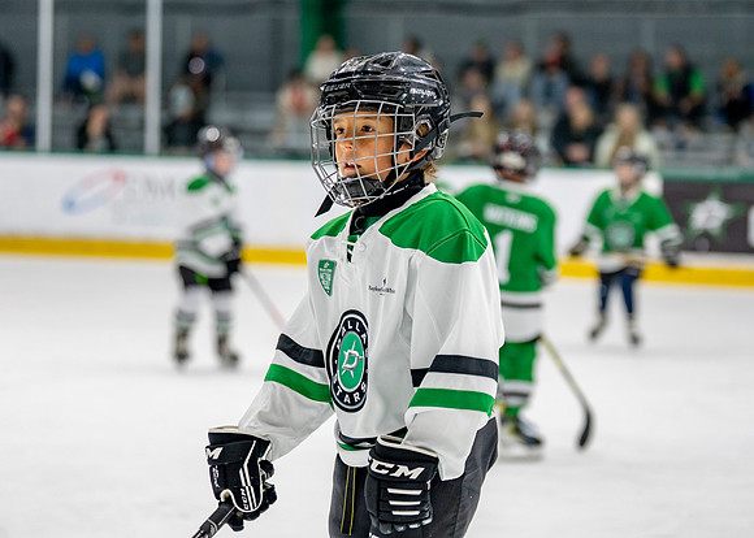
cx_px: 335
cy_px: 225
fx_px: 2810
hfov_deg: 15.3
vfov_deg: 10.9
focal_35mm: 131
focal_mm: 100
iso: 800
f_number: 2.8
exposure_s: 1/1250
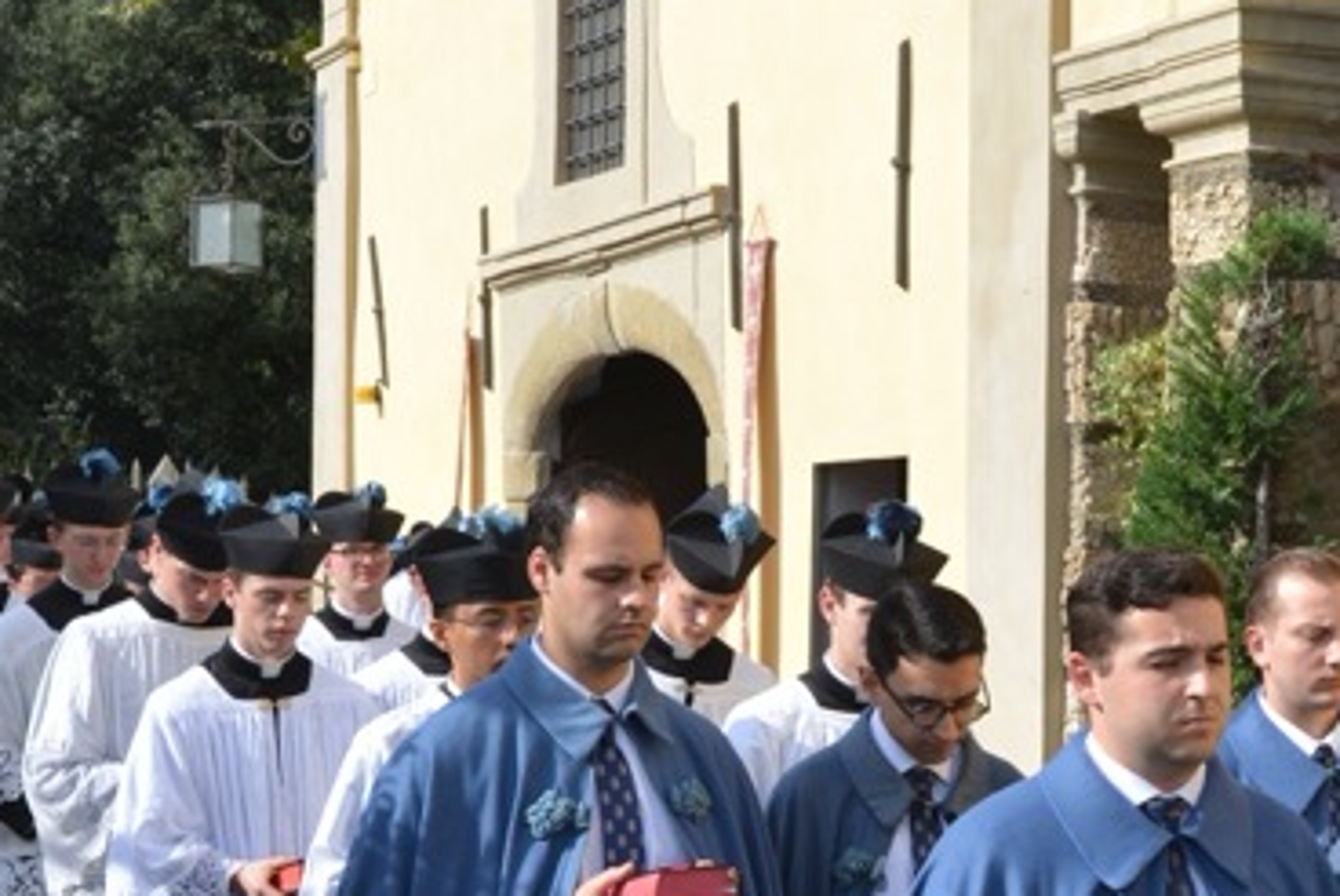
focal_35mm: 87
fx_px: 3241
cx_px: 921
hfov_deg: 23.2
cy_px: 703
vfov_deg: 15.6
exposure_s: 1/640
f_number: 13
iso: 500
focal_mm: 32
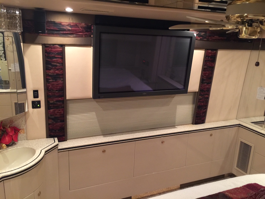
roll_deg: -3.5
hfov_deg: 61.7
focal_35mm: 29
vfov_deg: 48.2
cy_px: 100
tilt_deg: -11.3
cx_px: 132
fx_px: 222
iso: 80
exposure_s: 1/4
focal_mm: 4.15
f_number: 2.2
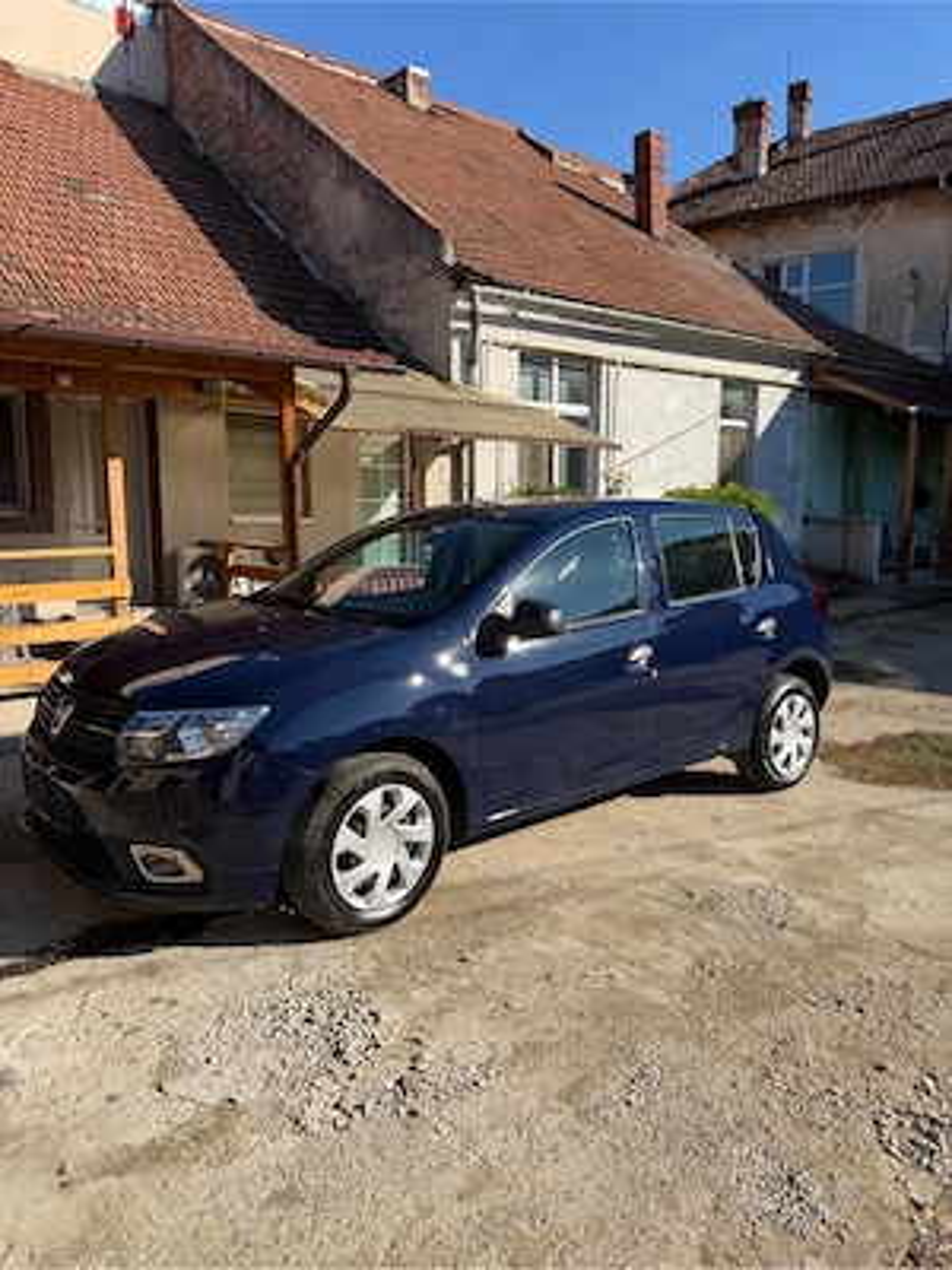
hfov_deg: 56.8
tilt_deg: -8.1
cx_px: 476
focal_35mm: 24
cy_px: 635
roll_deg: -0.1
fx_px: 880
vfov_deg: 71.6
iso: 80
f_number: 1.78
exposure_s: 1/3953
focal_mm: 6.76
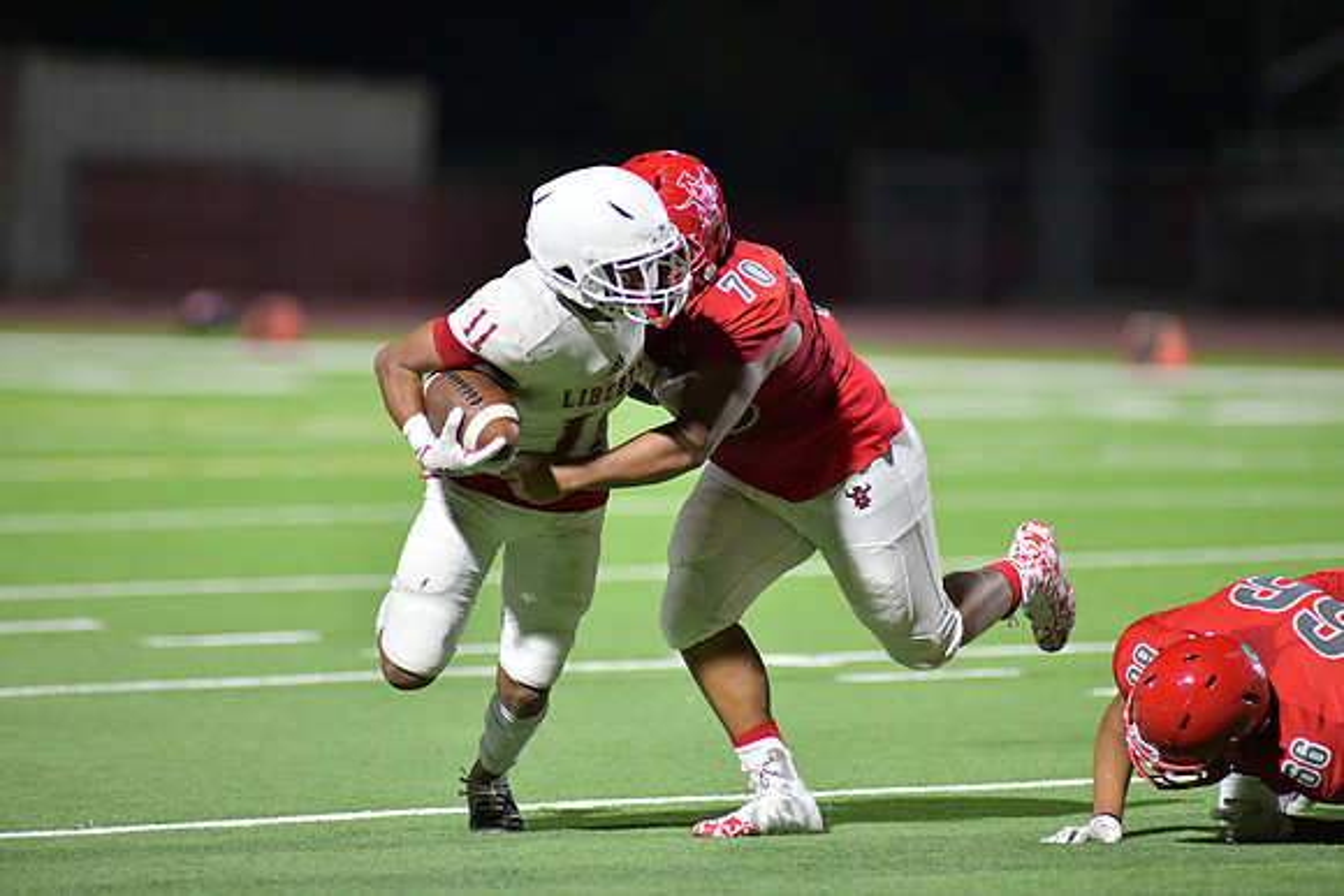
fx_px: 11202
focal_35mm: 300
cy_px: 448
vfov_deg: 4.6
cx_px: 672
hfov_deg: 6.9
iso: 8000
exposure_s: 1/1250
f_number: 3.2
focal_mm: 300
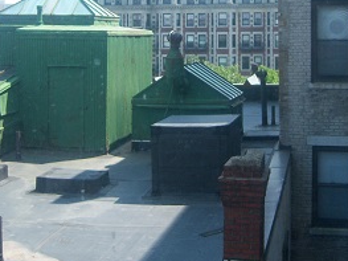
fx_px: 703
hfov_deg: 27.7
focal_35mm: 70
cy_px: 26
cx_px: 206
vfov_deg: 20.6
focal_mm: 7.5
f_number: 2.8
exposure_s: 1/400
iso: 80
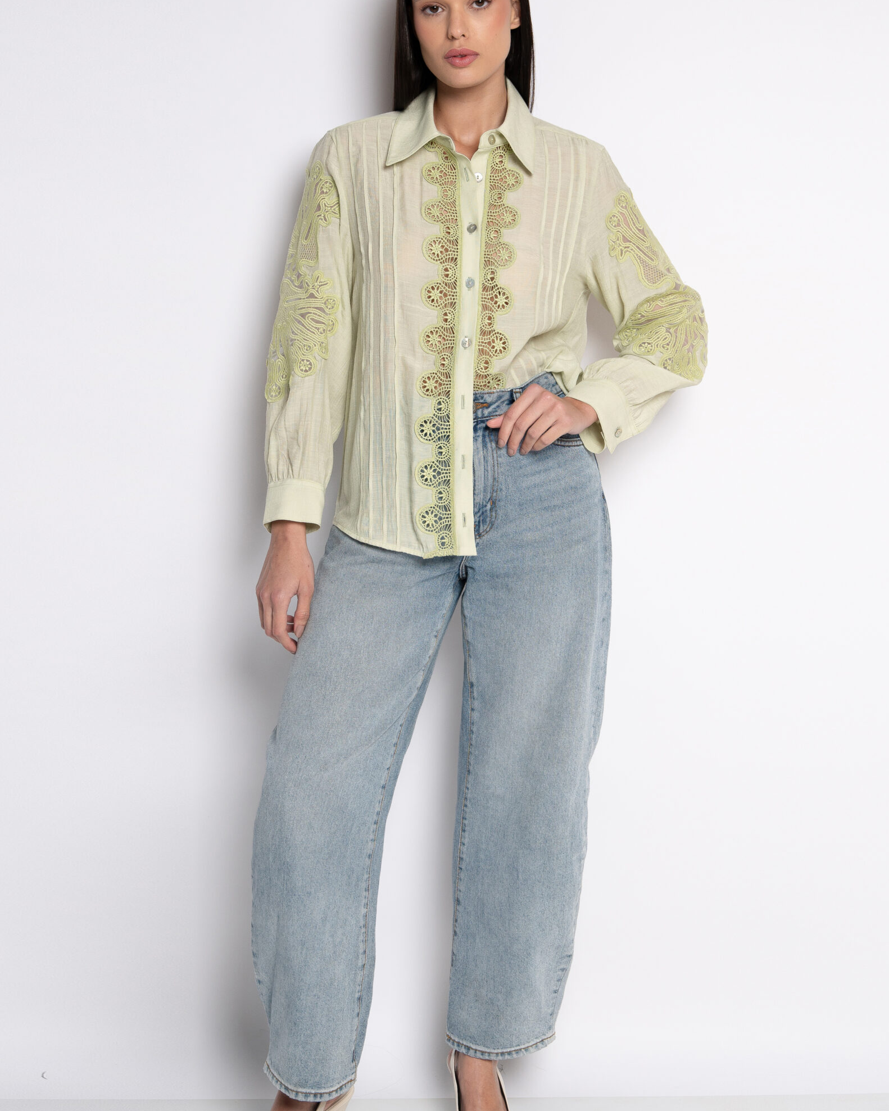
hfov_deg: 29.7
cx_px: 452
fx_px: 1677
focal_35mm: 51
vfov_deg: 36.7
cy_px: 546
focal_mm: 42
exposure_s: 1/125
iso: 320
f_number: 5
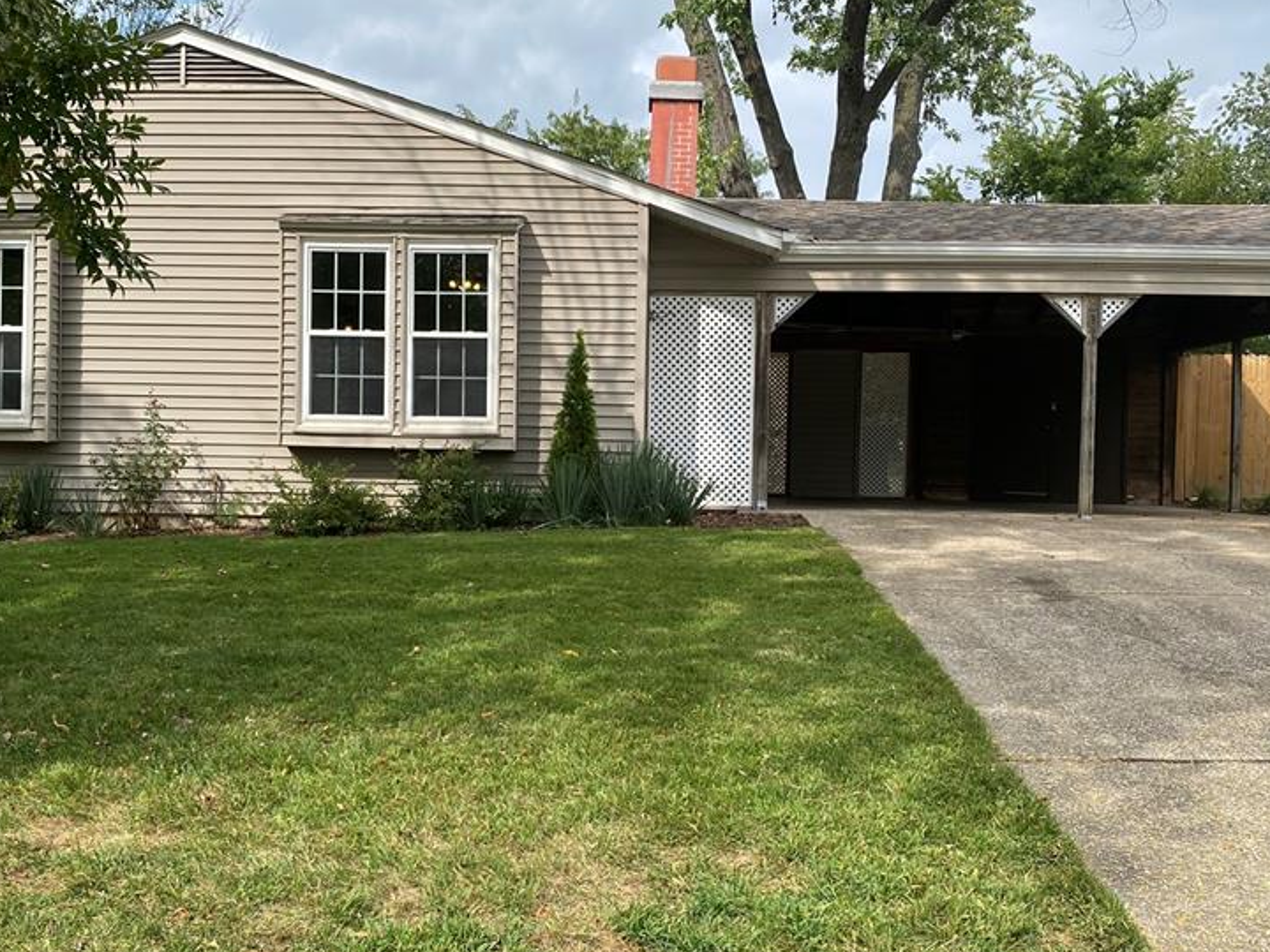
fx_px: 1357
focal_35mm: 37
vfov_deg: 38.7
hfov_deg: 50.1
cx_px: 584
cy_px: 494
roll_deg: -1.5
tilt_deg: +0.9
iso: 32
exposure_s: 1/2028
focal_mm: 4.25
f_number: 1.8
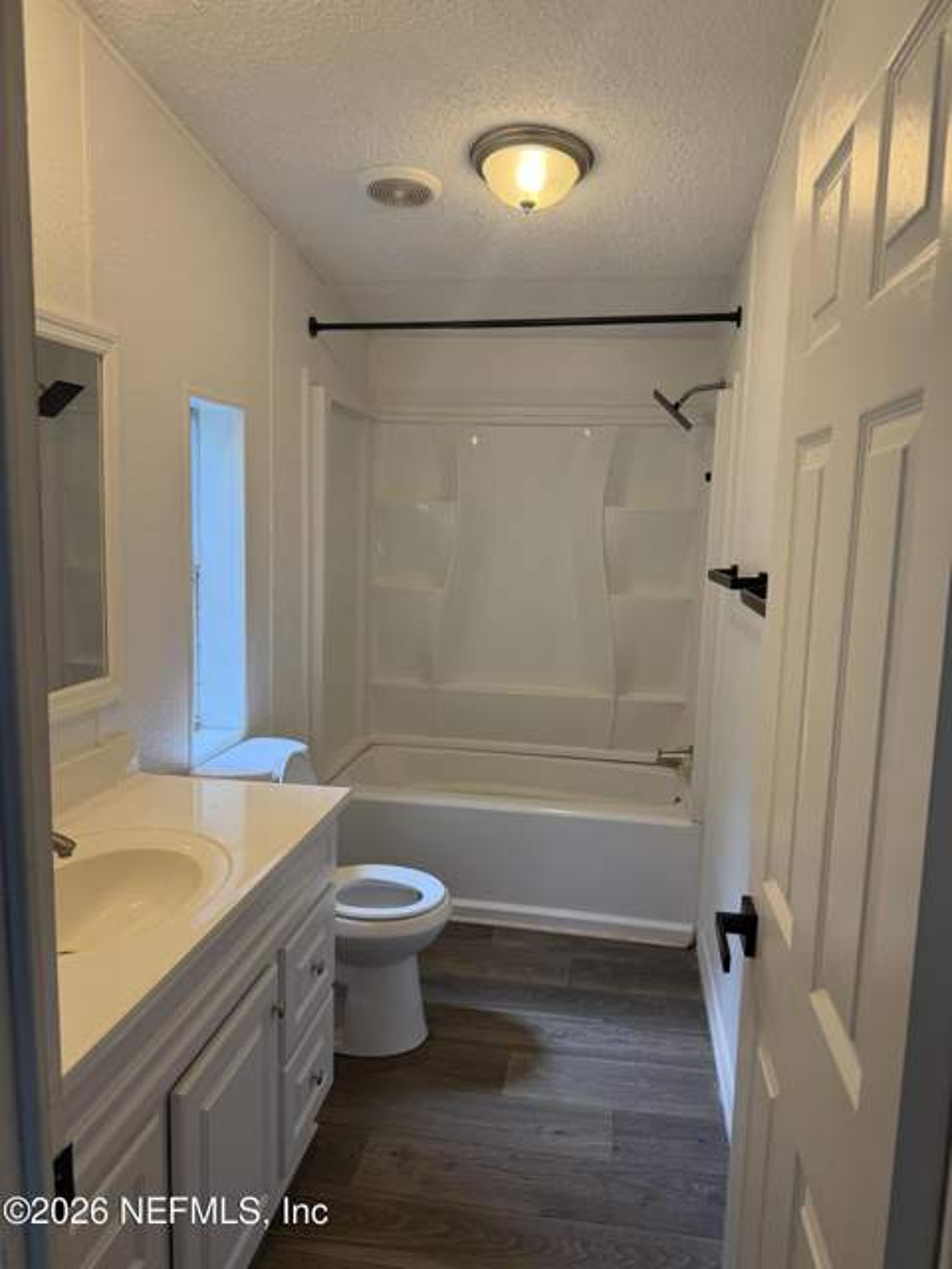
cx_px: 476
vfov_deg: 71.6
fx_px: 880
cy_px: 634
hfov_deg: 56.8
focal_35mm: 24
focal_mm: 6.76
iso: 100
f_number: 1.78
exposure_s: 1/120
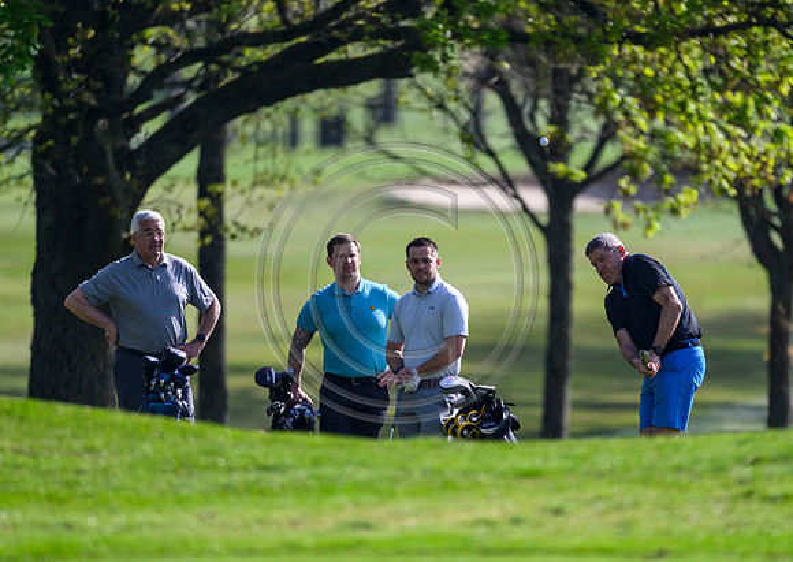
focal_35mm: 714
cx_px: 460
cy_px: 343
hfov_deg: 2.8
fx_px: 16031
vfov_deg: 2.0
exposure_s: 1/3200
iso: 500
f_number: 4
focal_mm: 560
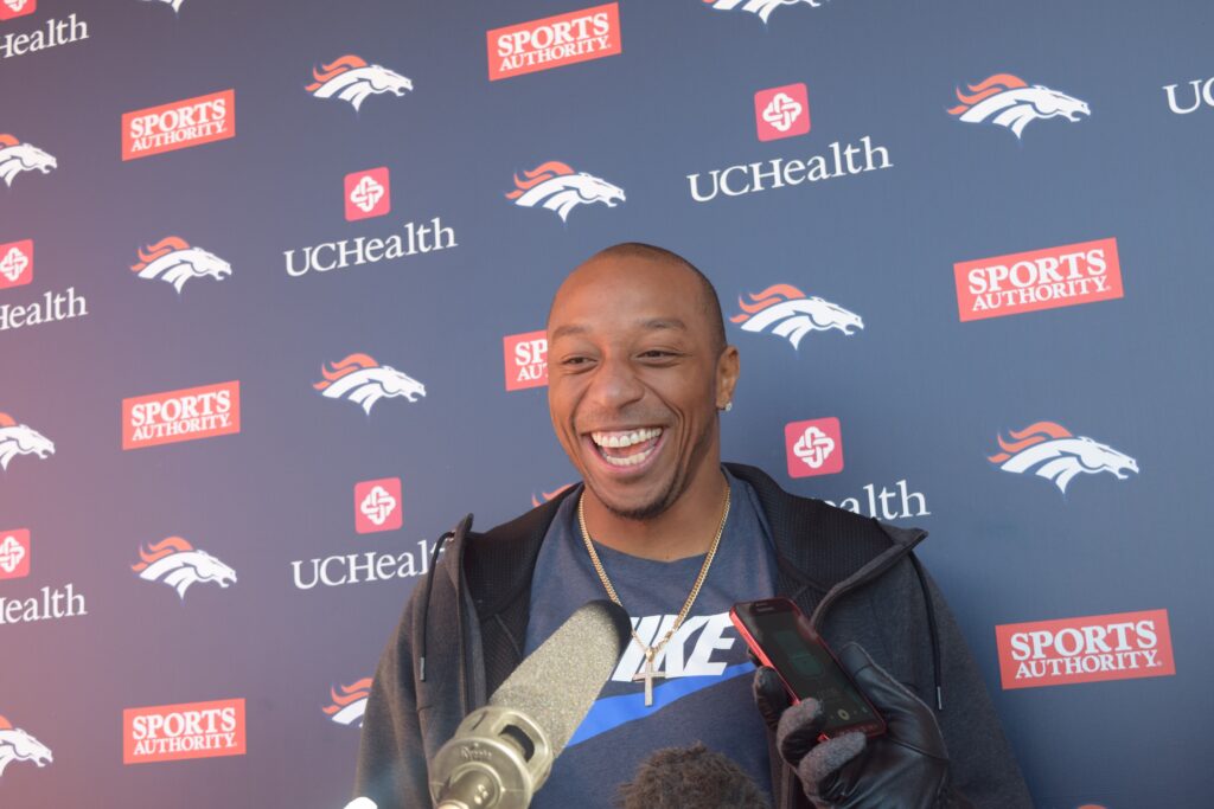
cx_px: 607
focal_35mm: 52
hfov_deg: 37.8
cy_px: 404
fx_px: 1771
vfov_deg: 25.8
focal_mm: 35
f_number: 6.3
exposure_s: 1/160
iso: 400
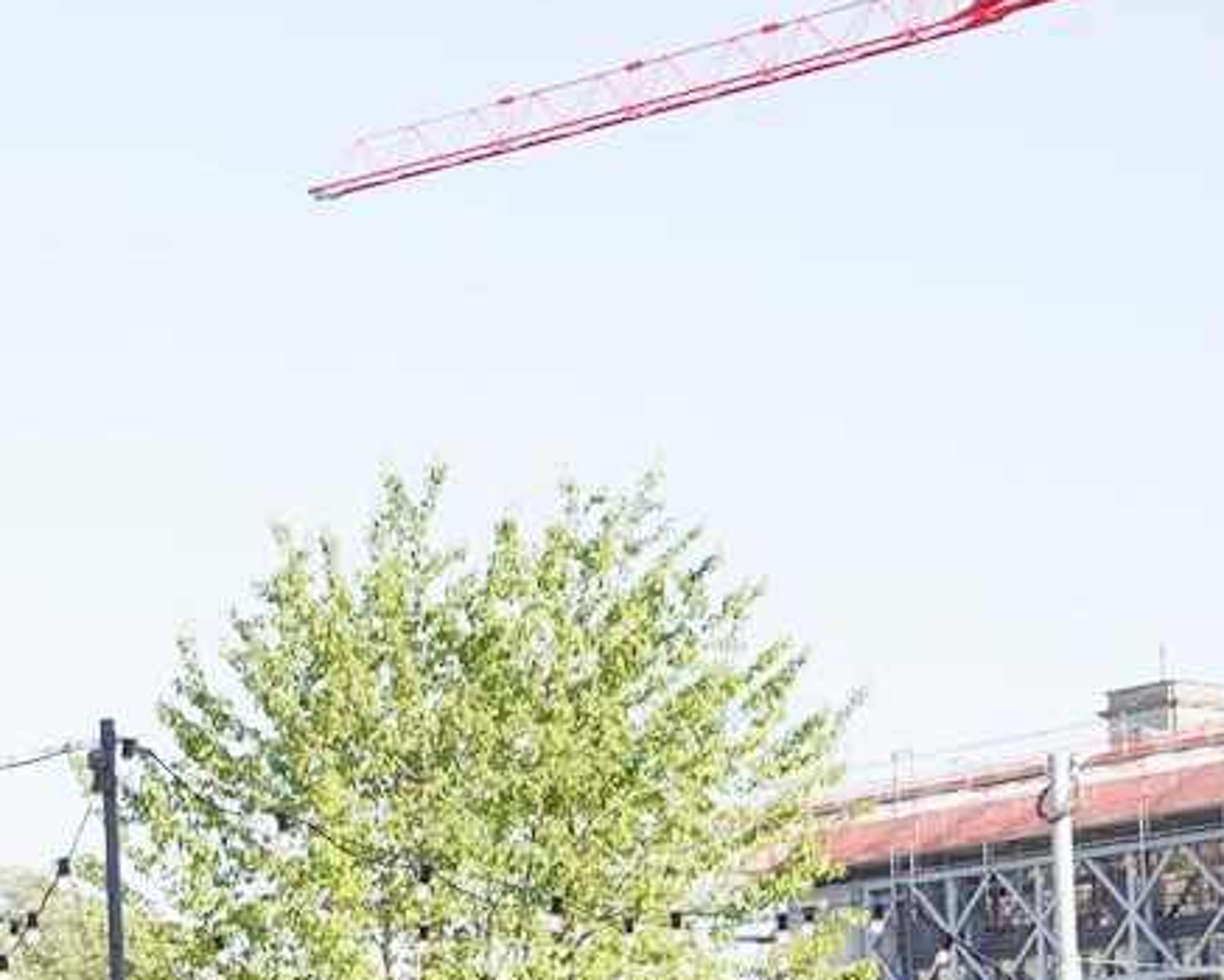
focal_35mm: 103
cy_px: 1142
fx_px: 3733
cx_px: -118
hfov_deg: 18.0
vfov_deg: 14.5
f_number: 8
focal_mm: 24
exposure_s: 1/100
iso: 100
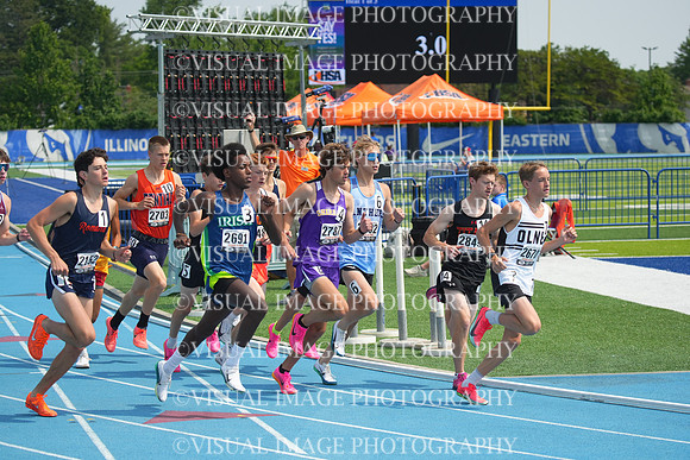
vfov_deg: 10.6
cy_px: 230
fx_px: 2492
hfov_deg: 15.8
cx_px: 345
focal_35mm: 130
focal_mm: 130
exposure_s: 1/3200
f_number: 5.6
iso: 500
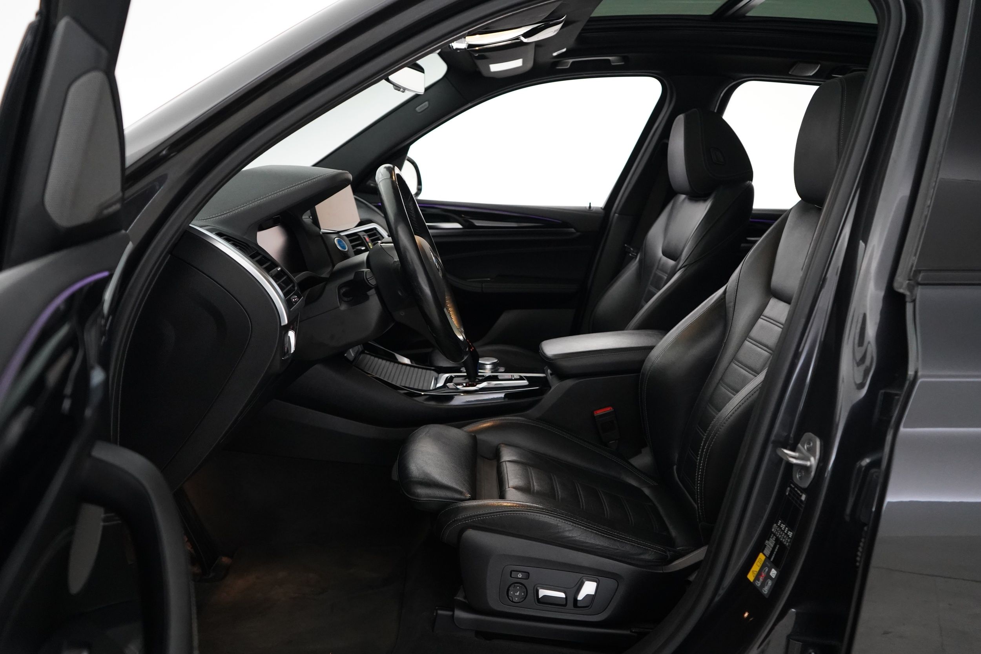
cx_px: 490
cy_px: 327
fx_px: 763
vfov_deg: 46.4
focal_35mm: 28
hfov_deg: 65.5
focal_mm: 28
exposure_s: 1/60
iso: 5000
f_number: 4
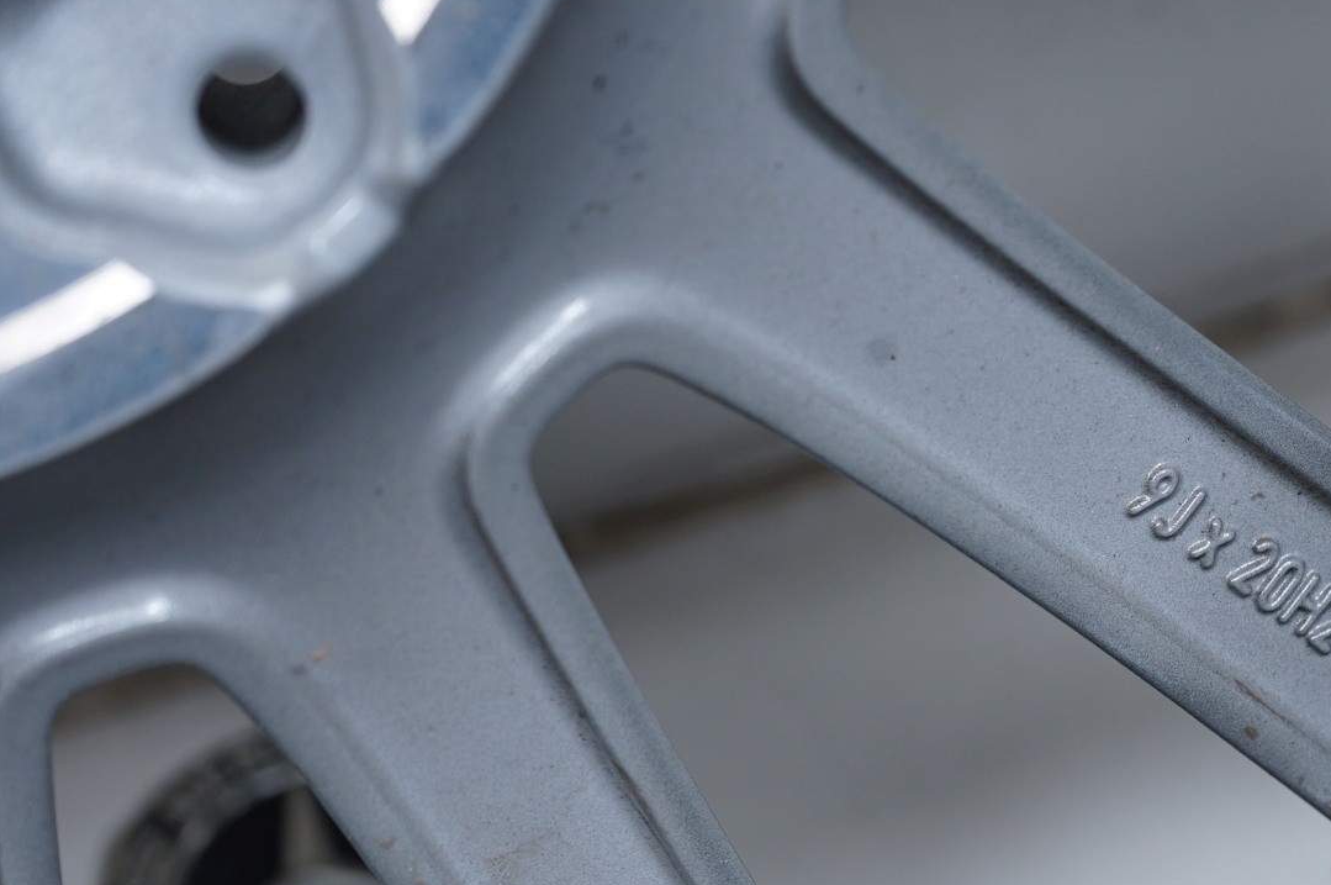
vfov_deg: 15.2
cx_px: 1063
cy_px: 777
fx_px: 3287
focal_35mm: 89
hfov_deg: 22.6
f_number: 7.1
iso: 250
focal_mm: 50
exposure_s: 1/125
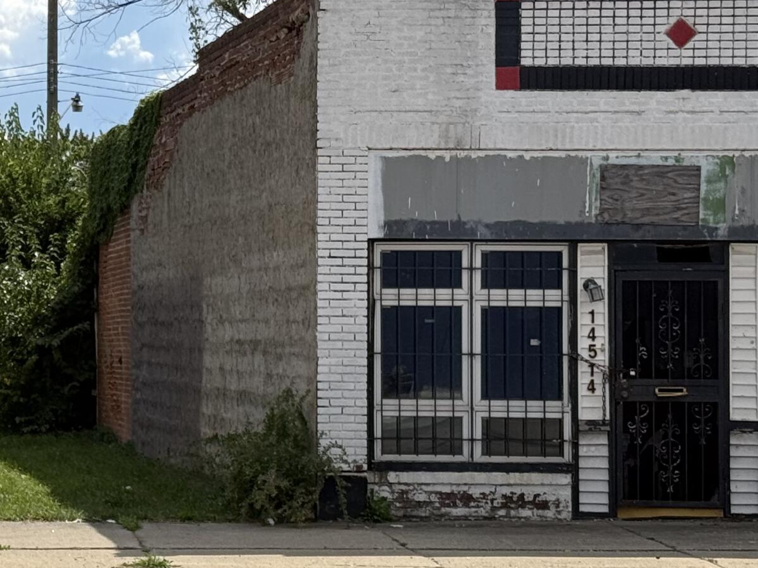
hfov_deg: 15.8
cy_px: 240
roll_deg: -0.9
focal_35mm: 120
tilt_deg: +1.4
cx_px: -164
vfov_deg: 12.3
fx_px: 2628
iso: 64
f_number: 1.78
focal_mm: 6.76
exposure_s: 1/6536
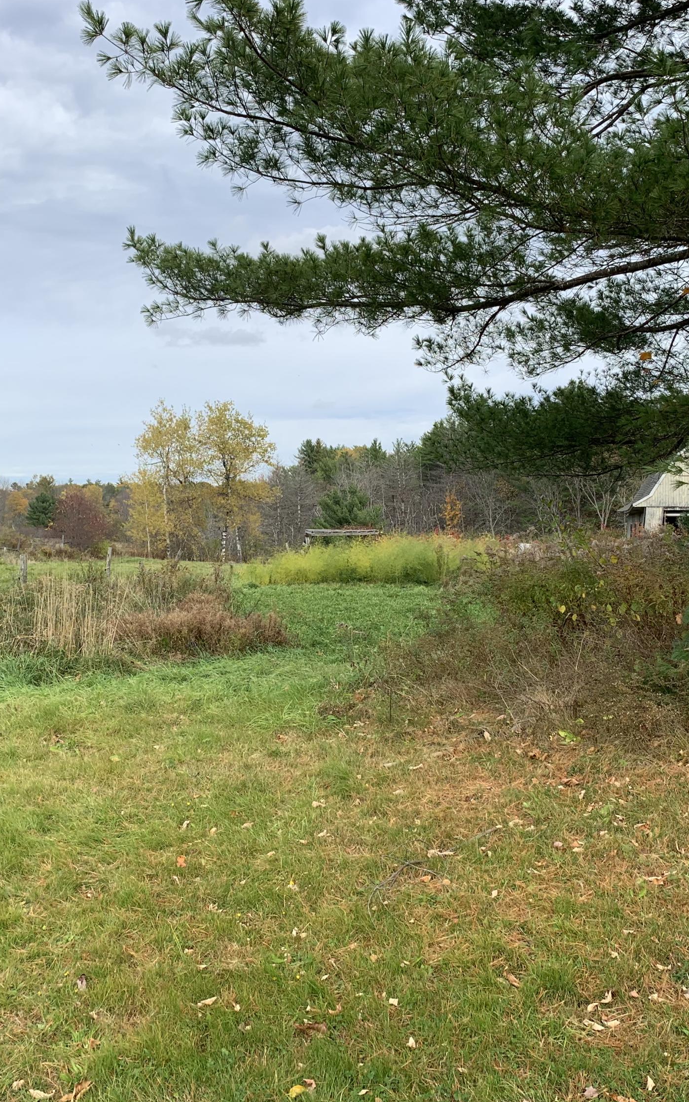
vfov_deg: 52.7
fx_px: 1112
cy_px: 550
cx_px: 326
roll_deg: +2.2
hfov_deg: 34.4
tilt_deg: -0.9
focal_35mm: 37
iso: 25
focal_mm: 4.25
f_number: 1.8
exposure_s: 1/1350
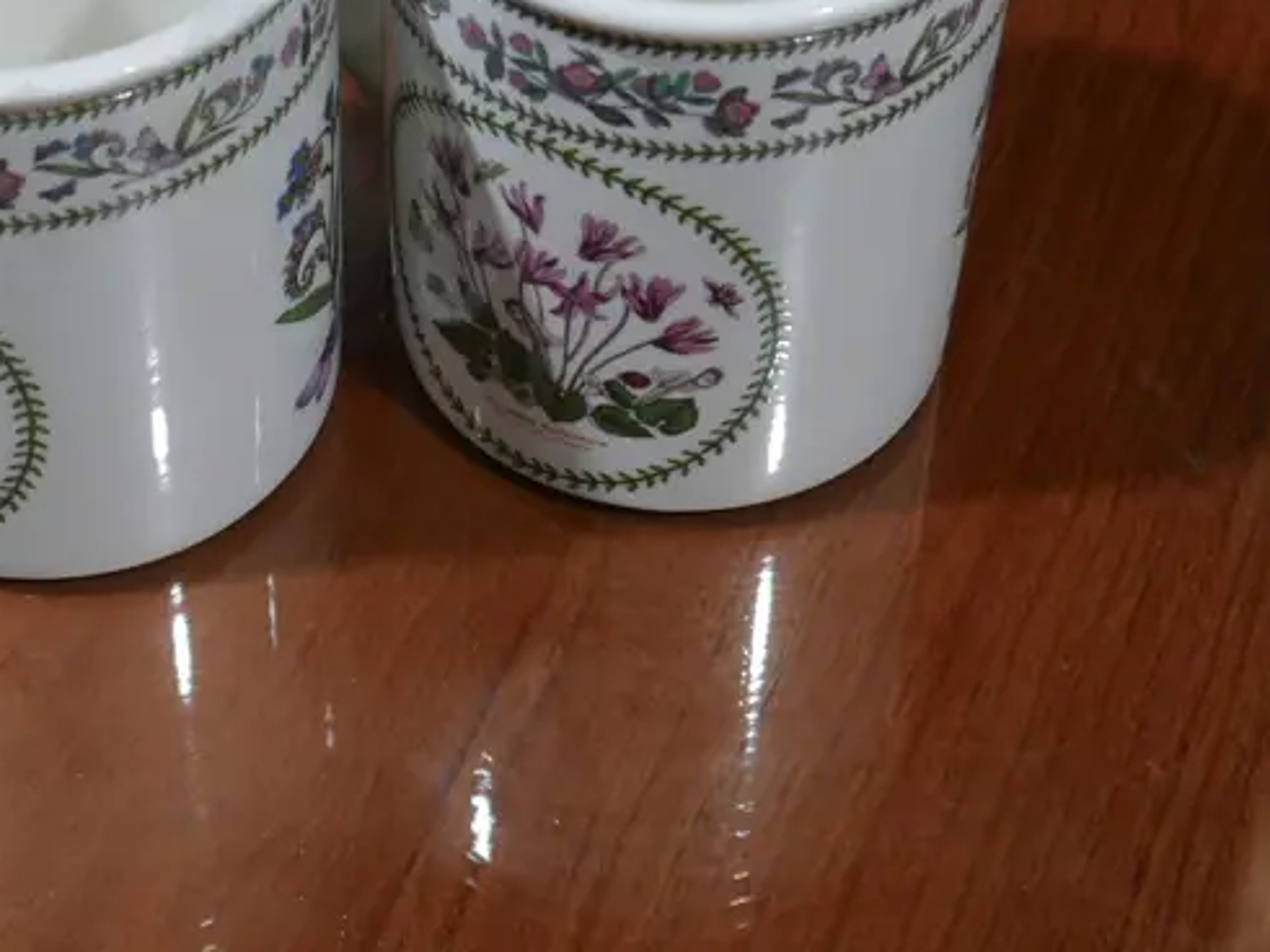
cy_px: -39
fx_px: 3521
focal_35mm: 96
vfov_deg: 15.1
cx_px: 367
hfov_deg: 20.3
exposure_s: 1/60
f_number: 5.6
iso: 400
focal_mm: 23
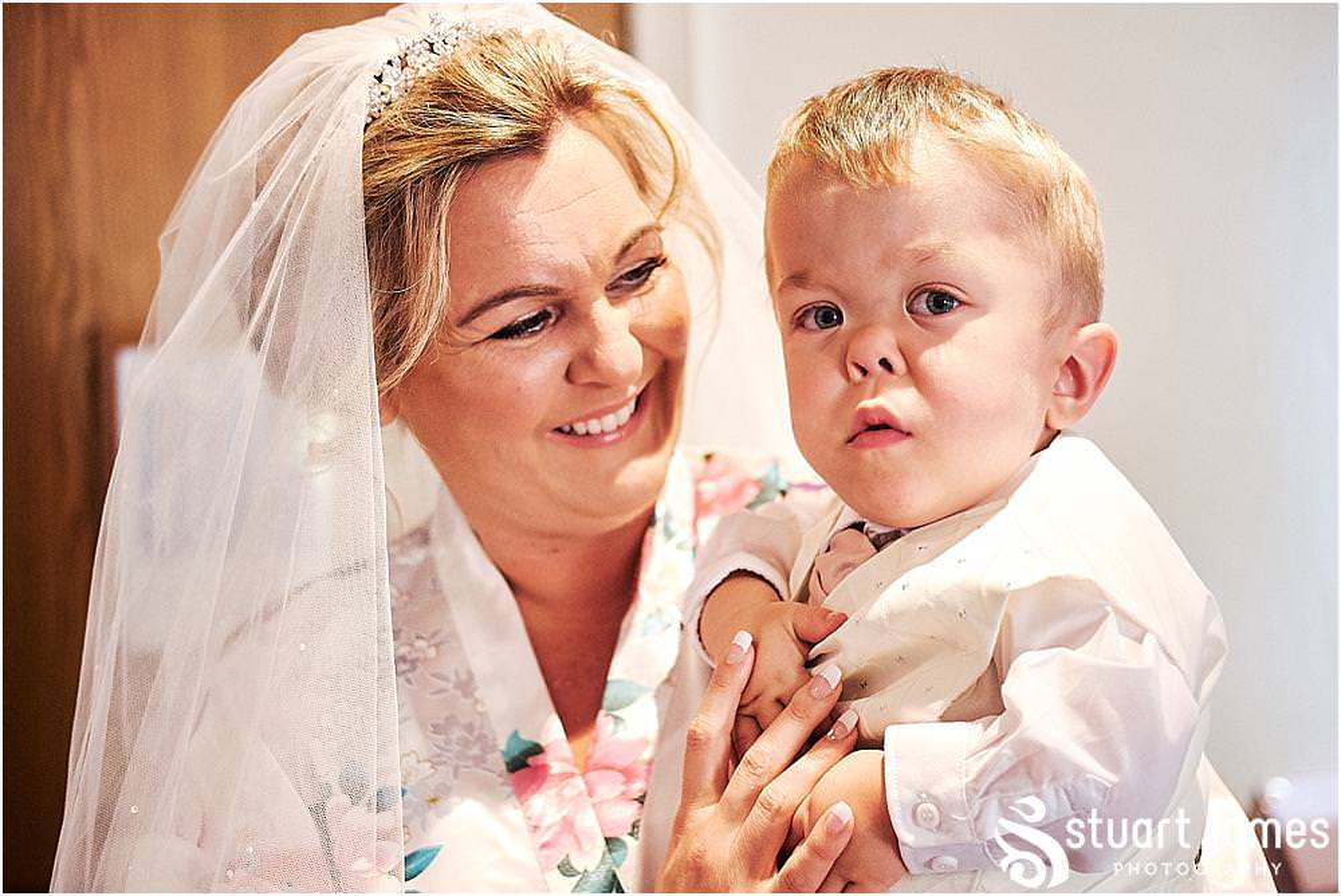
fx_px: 1975
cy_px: 448
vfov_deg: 25.6
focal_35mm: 53
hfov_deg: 37.5
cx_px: 670
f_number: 2
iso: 5000
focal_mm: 35
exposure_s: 1/160
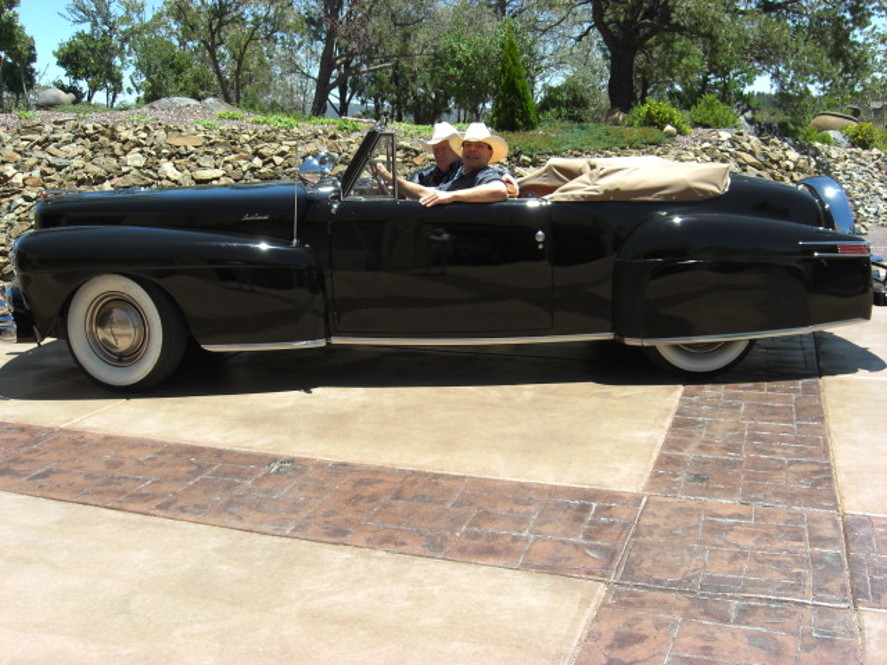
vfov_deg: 37.7
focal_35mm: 38
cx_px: 444
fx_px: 974
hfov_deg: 49.0
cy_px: 332
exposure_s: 1/400
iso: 80
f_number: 4
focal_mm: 7.9
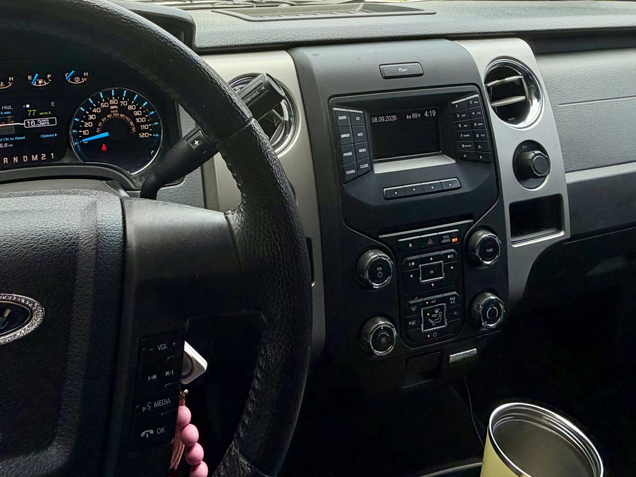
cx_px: 225
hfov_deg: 60.5
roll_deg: -0.9
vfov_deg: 45.2
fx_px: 533
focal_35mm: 29
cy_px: 79
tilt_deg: -14.5
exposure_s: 1/244
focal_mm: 2.22
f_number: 2.2
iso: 40
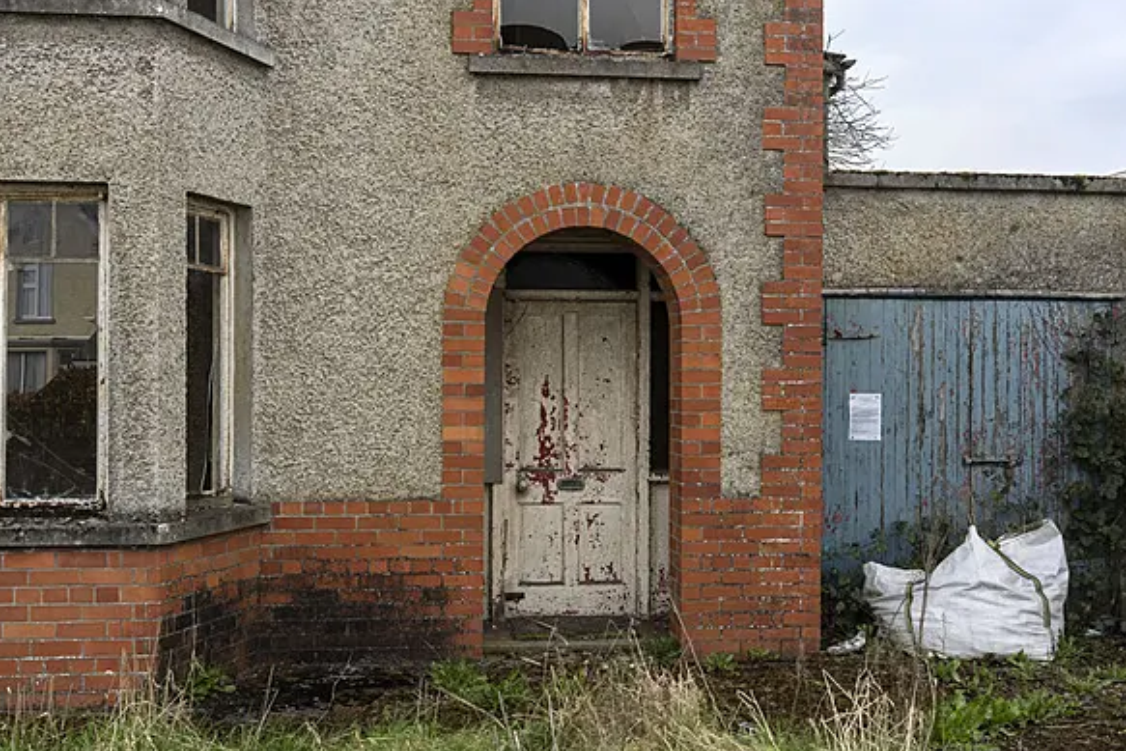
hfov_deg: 53.1
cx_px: 556
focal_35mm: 36
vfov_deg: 36.9
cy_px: 382
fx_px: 1126
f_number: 8
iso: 400
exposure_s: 1/400
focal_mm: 35
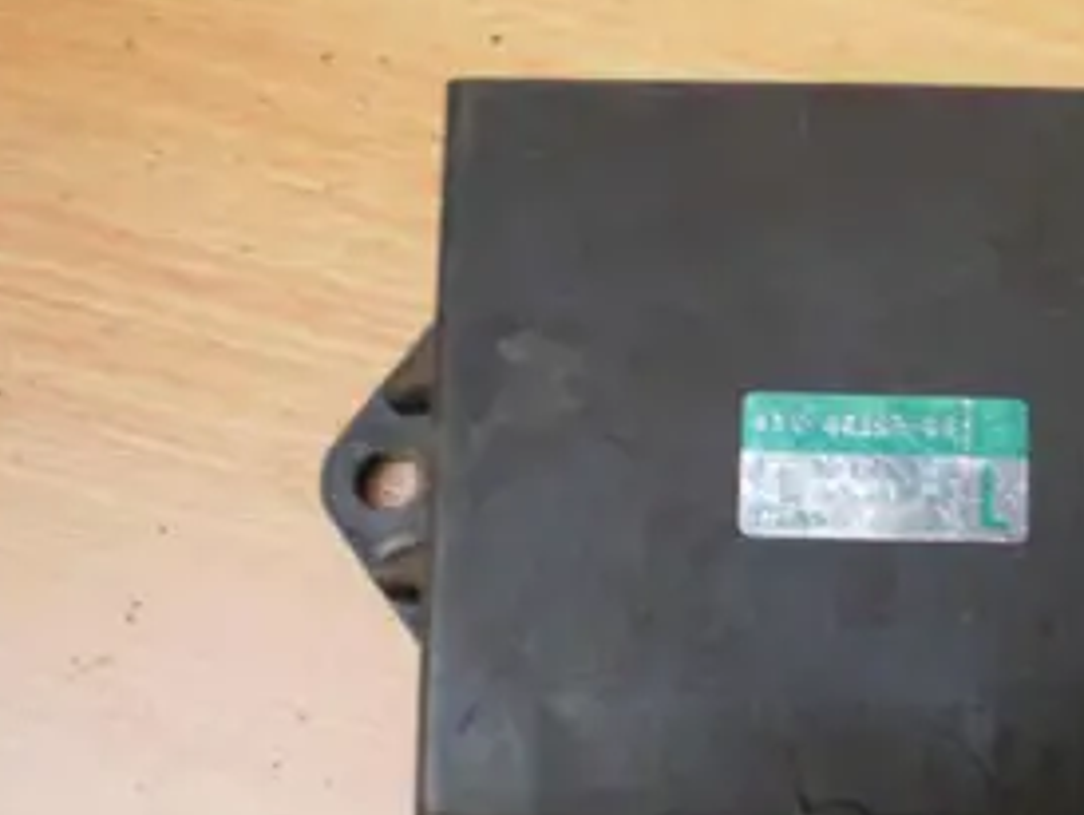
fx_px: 1975
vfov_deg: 23.3
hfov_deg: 30.0
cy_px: 479
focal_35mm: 63
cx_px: 858
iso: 64
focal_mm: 6.3
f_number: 3.1
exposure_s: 1/40
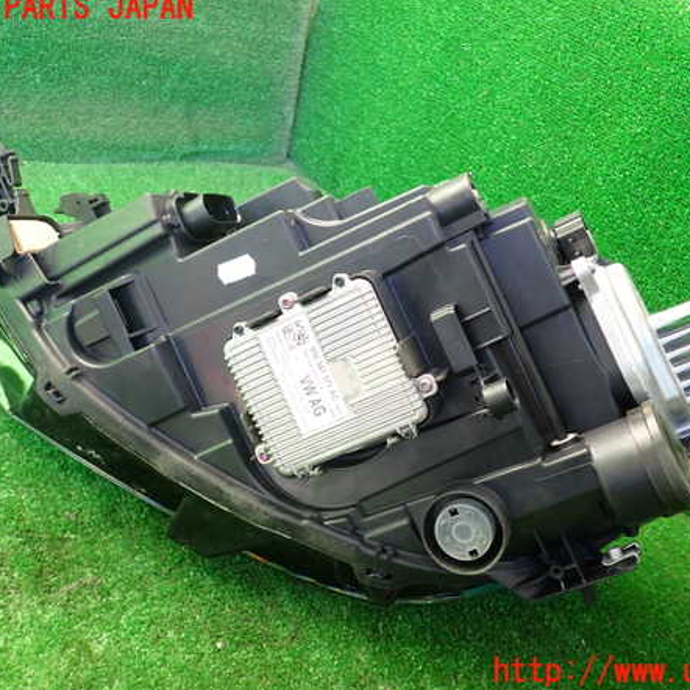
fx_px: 812
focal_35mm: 36
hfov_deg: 46.0
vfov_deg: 46.0
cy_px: 340
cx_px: 378
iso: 200
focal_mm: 5.4
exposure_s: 1/60
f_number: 2.3
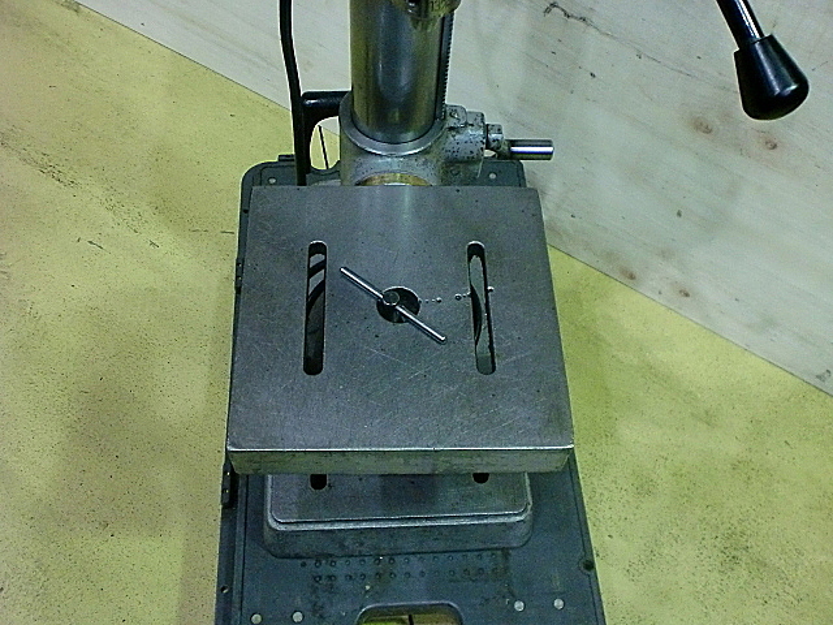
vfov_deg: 40.7
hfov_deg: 52.6
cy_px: 312
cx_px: 416
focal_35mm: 35
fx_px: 842
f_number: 3.1
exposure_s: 1/60
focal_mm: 6.3
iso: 500
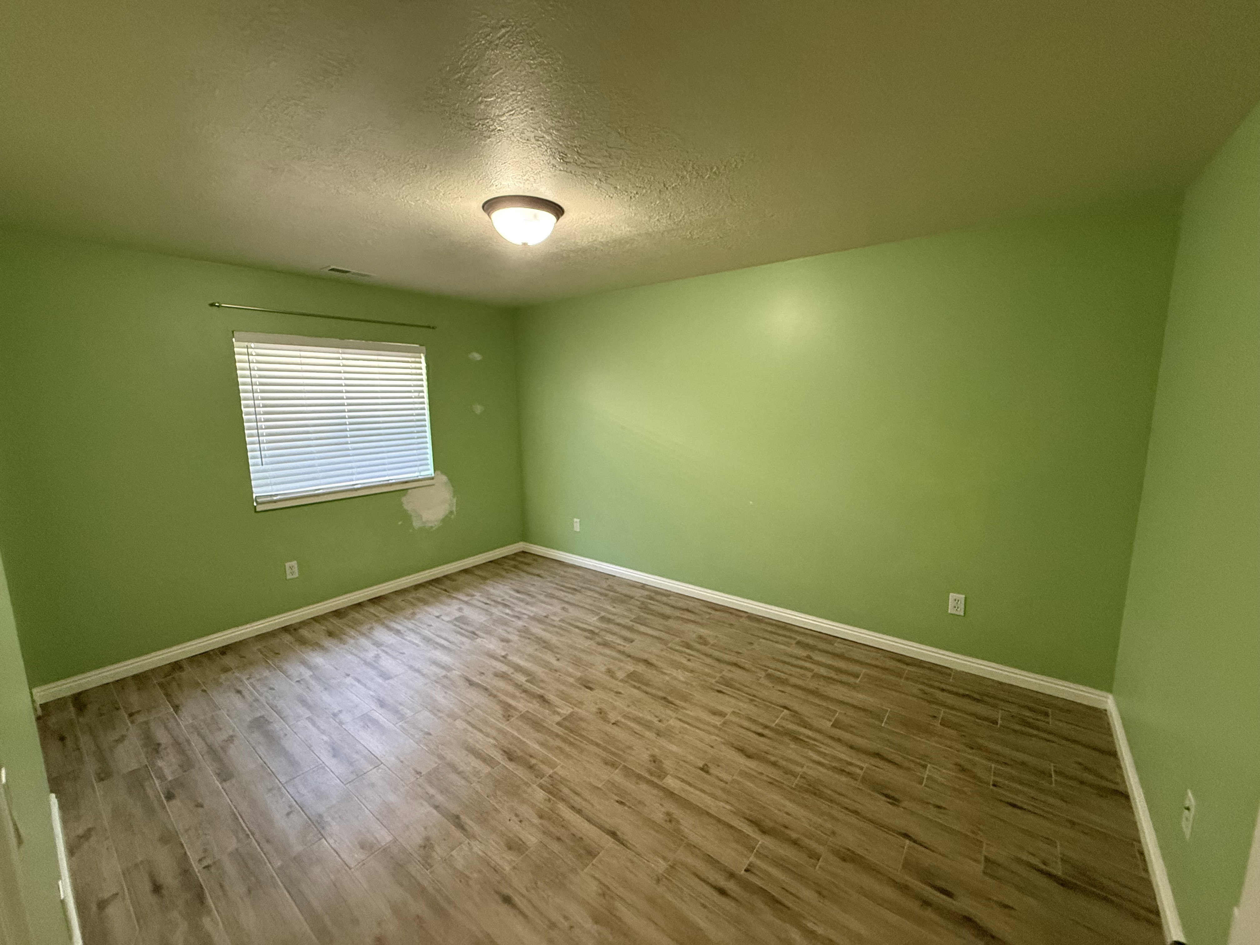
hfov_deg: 102.1
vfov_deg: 85.7
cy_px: 472
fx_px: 510
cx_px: 630
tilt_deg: -7.7
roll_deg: +0.9
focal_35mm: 14
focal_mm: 2.22
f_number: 2.2
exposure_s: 1/60
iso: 500
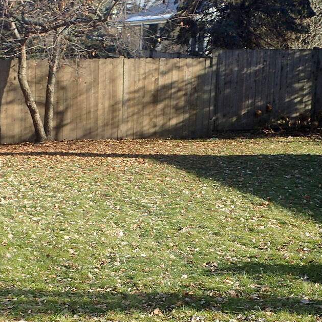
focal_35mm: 81
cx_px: 131
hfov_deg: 21.4
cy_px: 239
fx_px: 852
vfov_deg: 21.2
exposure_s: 1/320
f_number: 4
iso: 100
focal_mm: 7.34
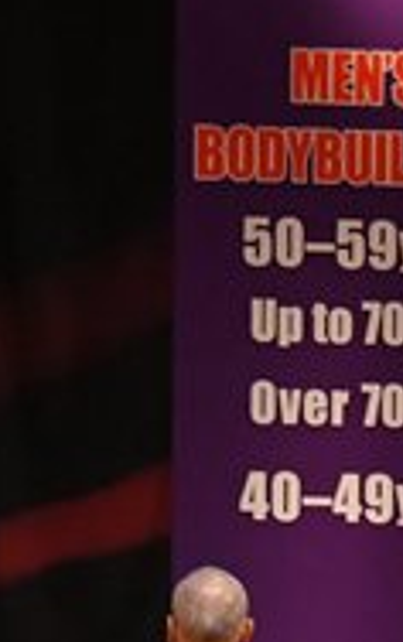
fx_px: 10144
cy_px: 618
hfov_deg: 2.3
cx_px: 210
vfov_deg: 3.6
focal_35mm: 579
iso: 5000
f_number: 5.6
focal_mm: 92
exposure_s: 1/400
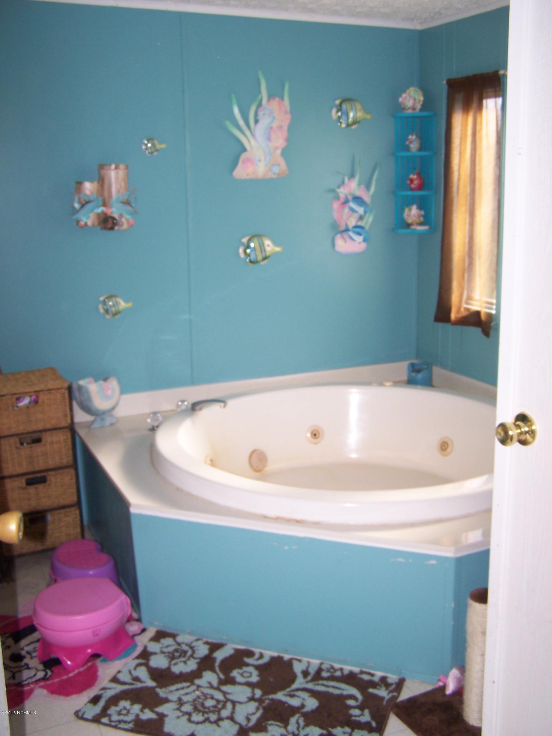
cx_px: 276
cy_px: 368
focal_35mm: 38
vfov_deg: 49.0
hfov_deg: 37.7
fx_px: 808
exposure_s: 1/60
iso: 80
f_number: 2.8
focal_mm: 6.3
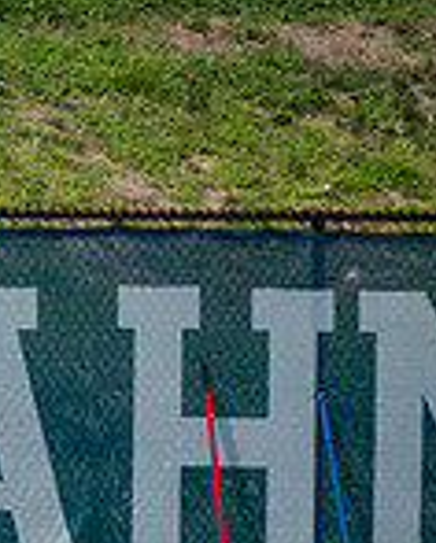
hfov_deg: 1.5
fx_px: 16708
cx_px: -476
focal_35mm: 1038
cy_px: 663
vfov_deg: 1.9
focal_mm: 200
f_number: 4.5
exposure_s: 1/2000
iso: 250
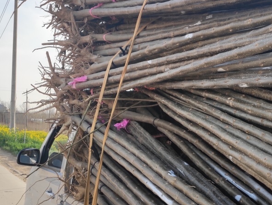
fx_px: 369
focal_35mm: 47
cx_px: 169
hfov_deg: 40.2
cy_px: 138
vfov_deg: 30.7
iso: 112
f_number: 1.75
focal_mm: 4.77
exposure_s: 1/1501
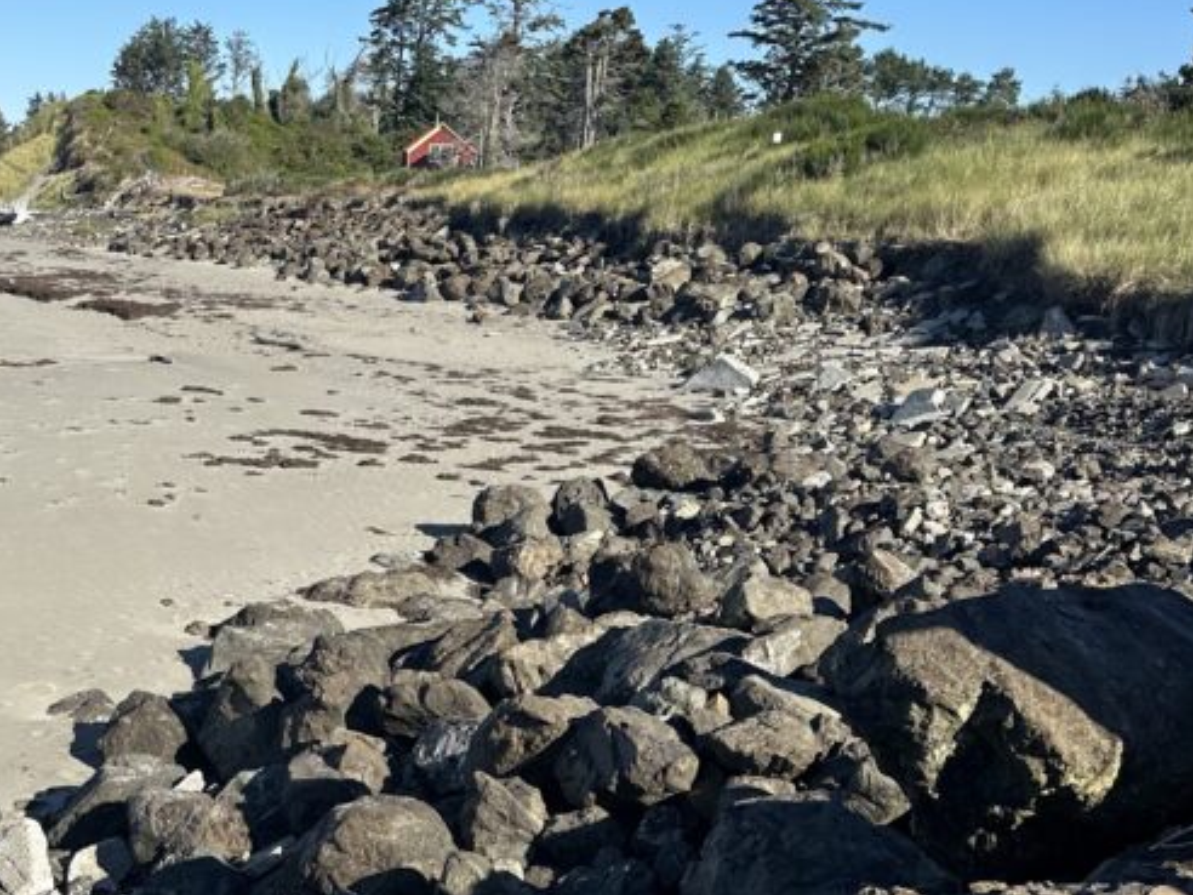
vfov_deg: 29.1
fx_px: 1723
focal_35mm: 50
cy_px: 473
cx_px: 250
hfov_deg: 36.9
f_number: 1.78
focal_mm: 6.86
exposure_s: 1/4762
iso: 80
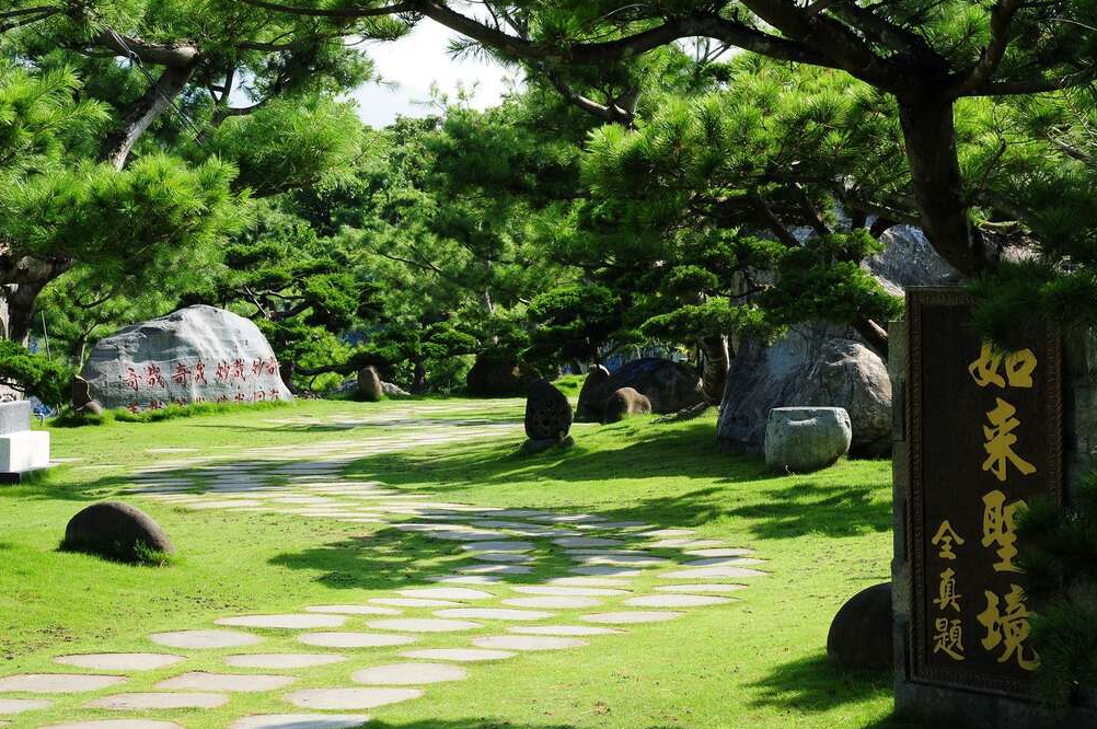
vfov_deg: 14.4
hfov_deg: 21.5
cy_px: 370
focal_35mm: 95
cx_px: 538
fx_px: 2892
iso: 200
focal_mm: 62
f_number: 14
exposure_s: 1/80
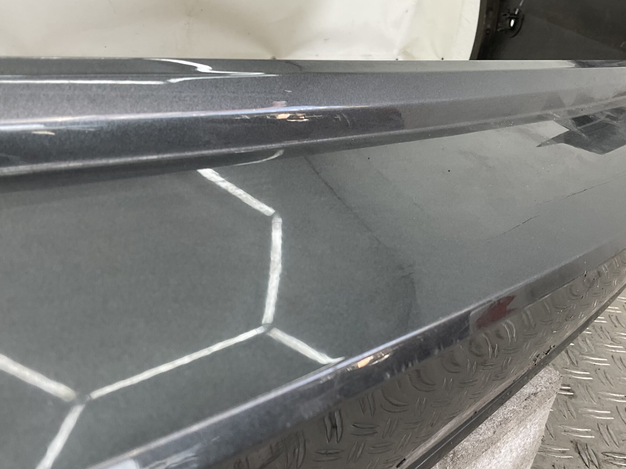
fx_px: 687
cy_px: 258
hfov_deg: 48.9
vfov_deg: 37.7
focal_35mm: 38
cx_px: 335
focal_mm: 3
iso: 32
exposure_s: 1/120
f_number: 1.8
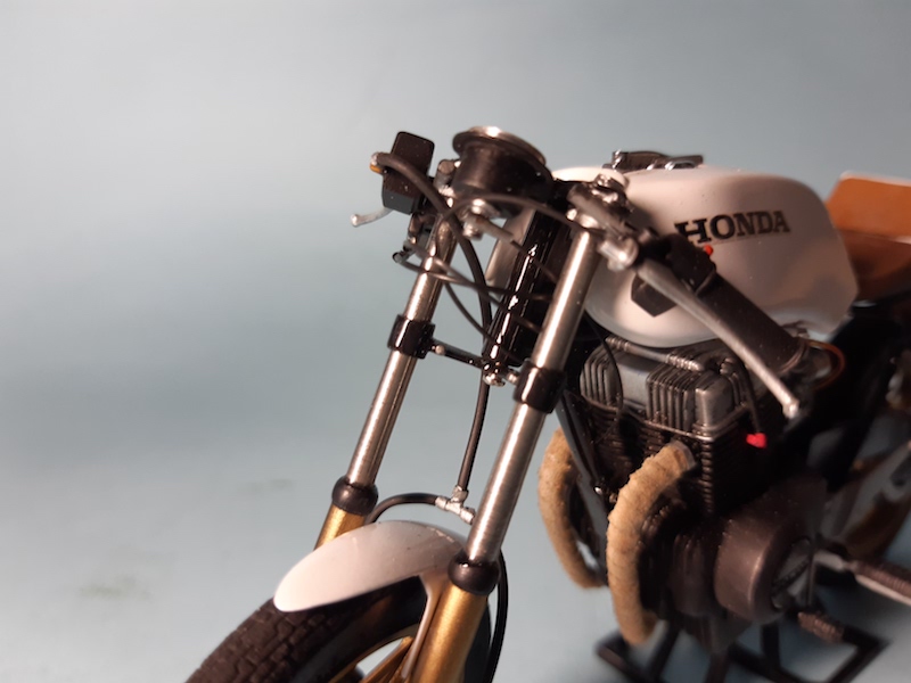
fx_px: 684
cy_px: 342
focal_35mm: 26
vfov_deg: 53.1
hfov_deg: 67.3
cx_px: 456
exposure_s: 1/50
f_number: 1.7
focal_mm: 3.92
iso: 50
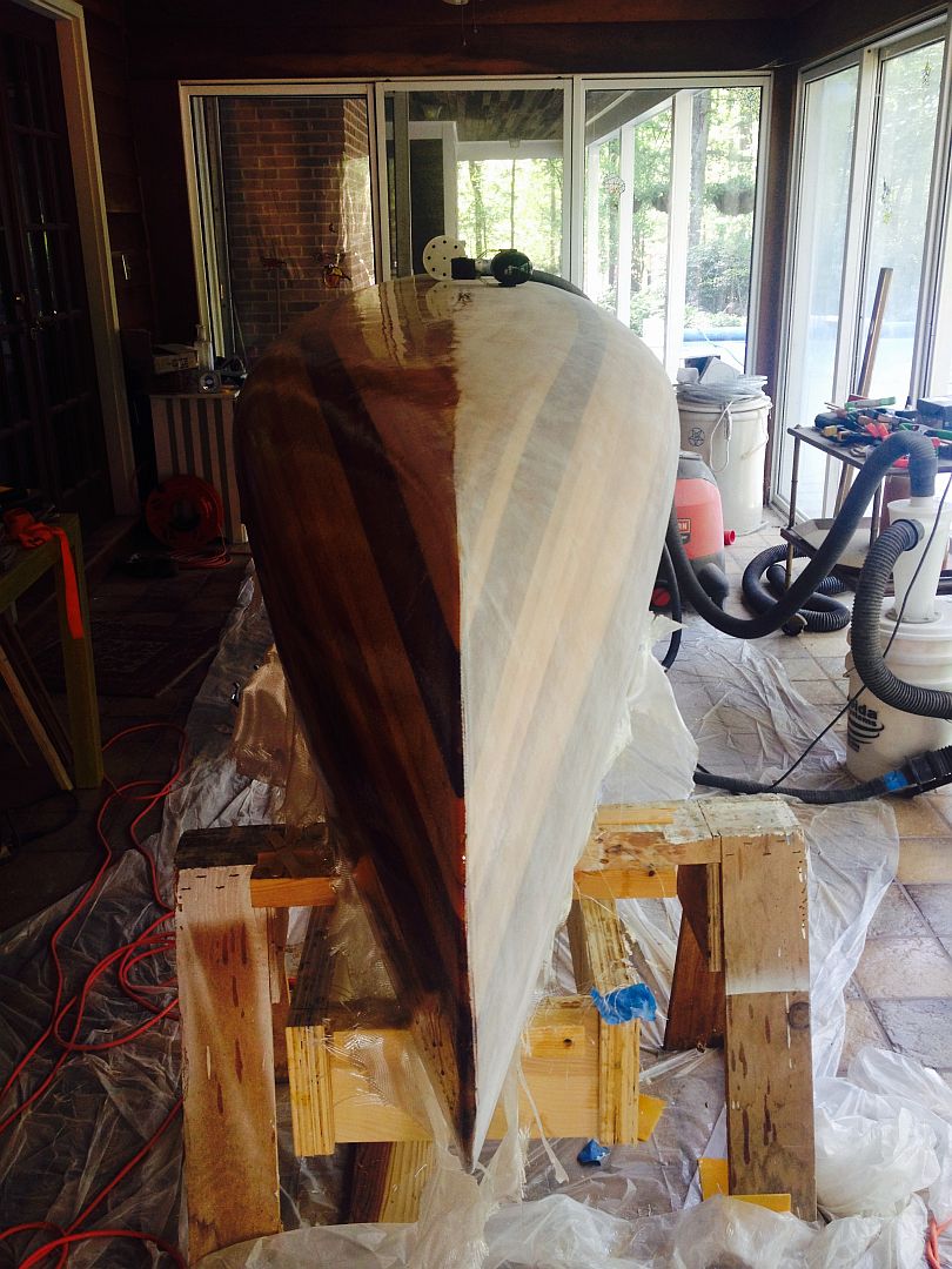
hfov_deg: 40.7
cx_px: 476
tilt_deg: -19.7
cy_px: 634
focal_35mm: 35
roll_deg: +2.8
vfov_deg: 52.6
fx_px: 1283
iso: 50
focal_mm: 4.28
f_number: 2.4
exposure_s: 1/26
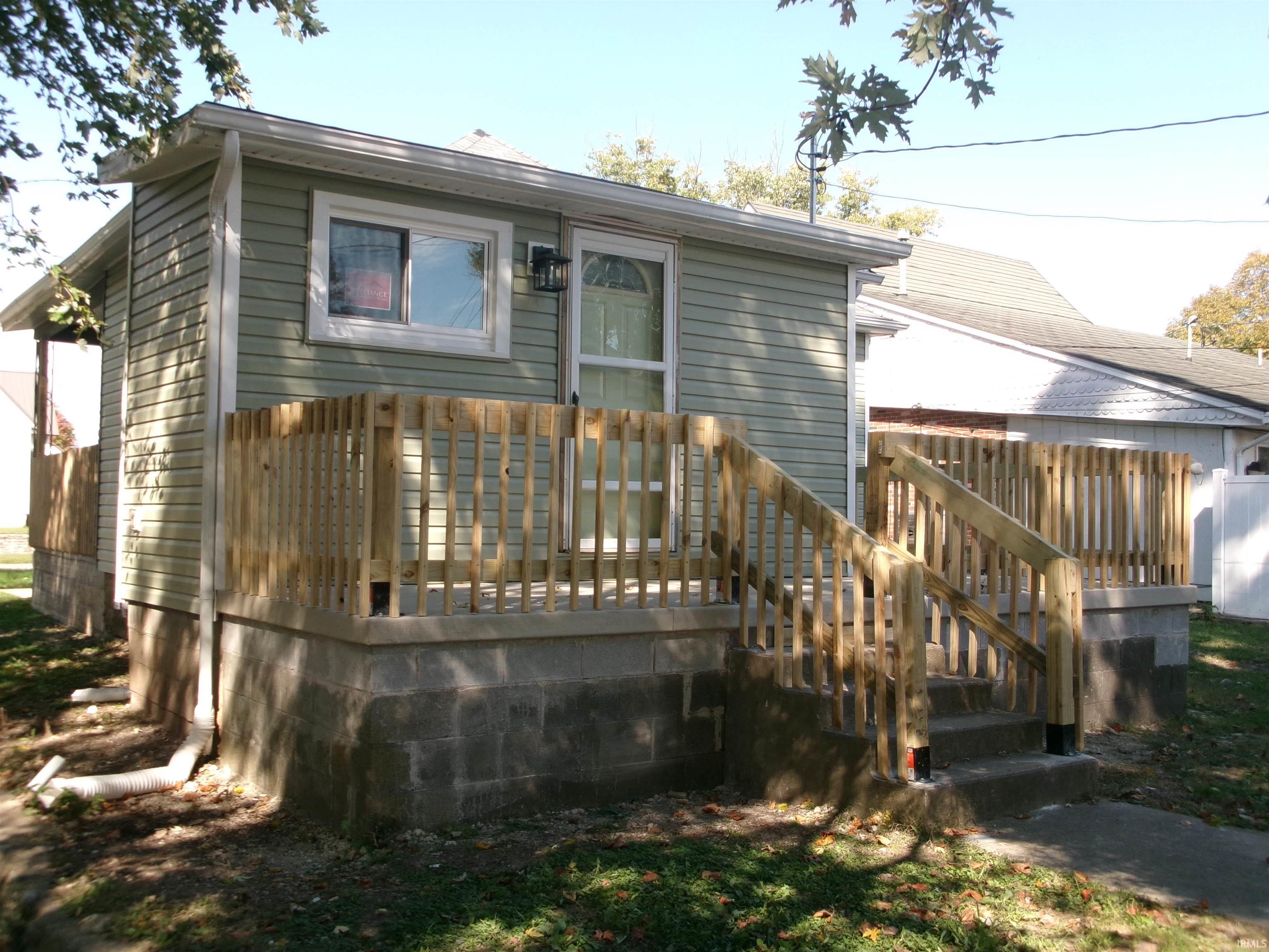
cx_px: 634
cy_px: 476
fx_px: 1320
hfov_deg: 51.4
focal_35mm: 36
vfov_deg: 39.7
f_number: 4.5
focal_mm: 6.4
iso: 100
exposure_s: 1/240
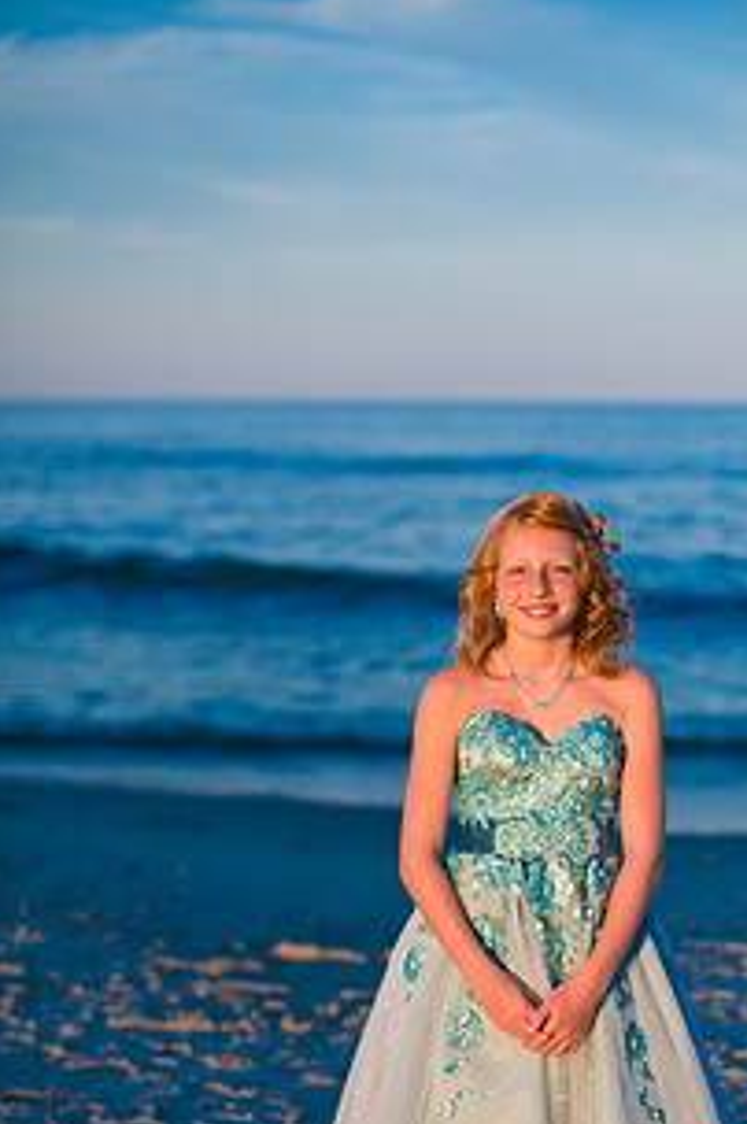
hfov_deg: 18.3
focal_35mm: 74
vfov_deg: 27.1
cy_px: 799
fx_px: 2308
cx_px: 538
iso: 160
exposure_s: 1/1600
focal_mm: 50
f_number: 2
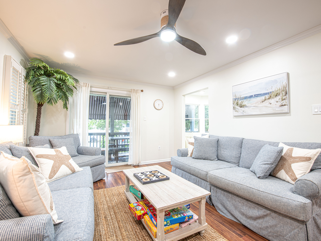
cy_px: 120
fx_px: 142
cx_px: 160
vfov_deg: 80.4
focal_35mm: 15
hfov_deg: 96.8
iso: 64
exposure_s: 1.6
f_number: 9
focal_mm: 14
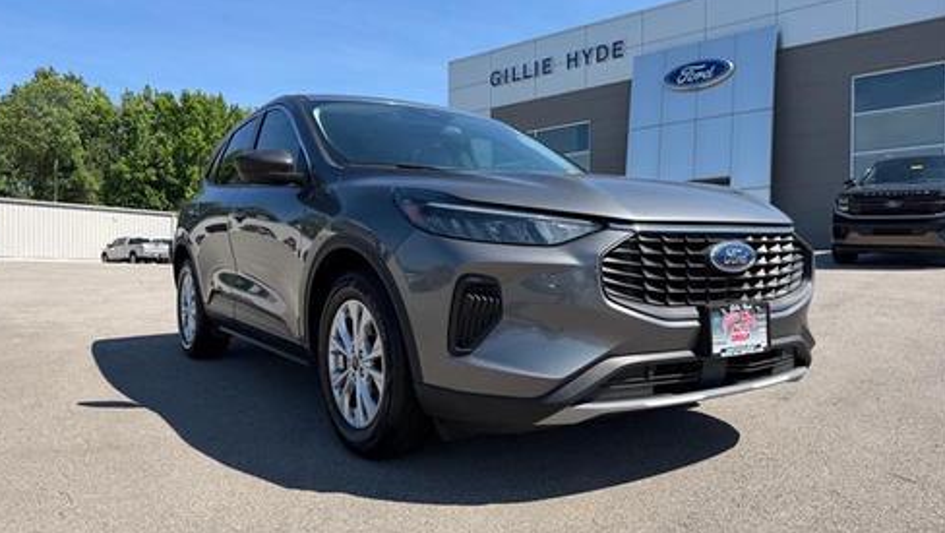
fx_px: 677
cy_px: 298
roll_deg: +0.4
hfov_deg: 69.8
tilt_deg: -1.4
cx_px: 463
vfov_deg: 42.9
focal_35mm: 27
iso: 80
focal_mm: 6.76
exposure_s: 1/3145
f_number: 1.78
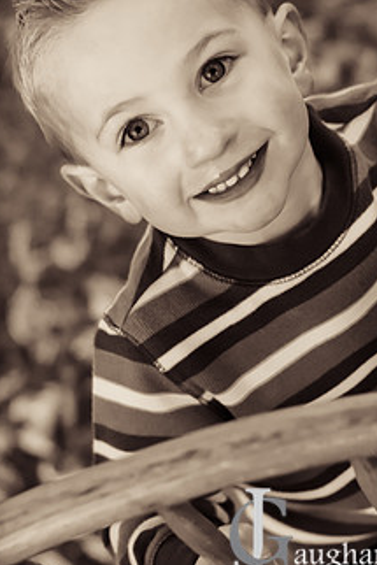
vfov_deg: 19.4
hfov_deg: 13.0
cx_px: 225
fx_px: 1647
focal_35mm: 105
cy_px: 225
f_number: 2.8
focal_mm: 50
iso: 400
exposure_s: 1/125
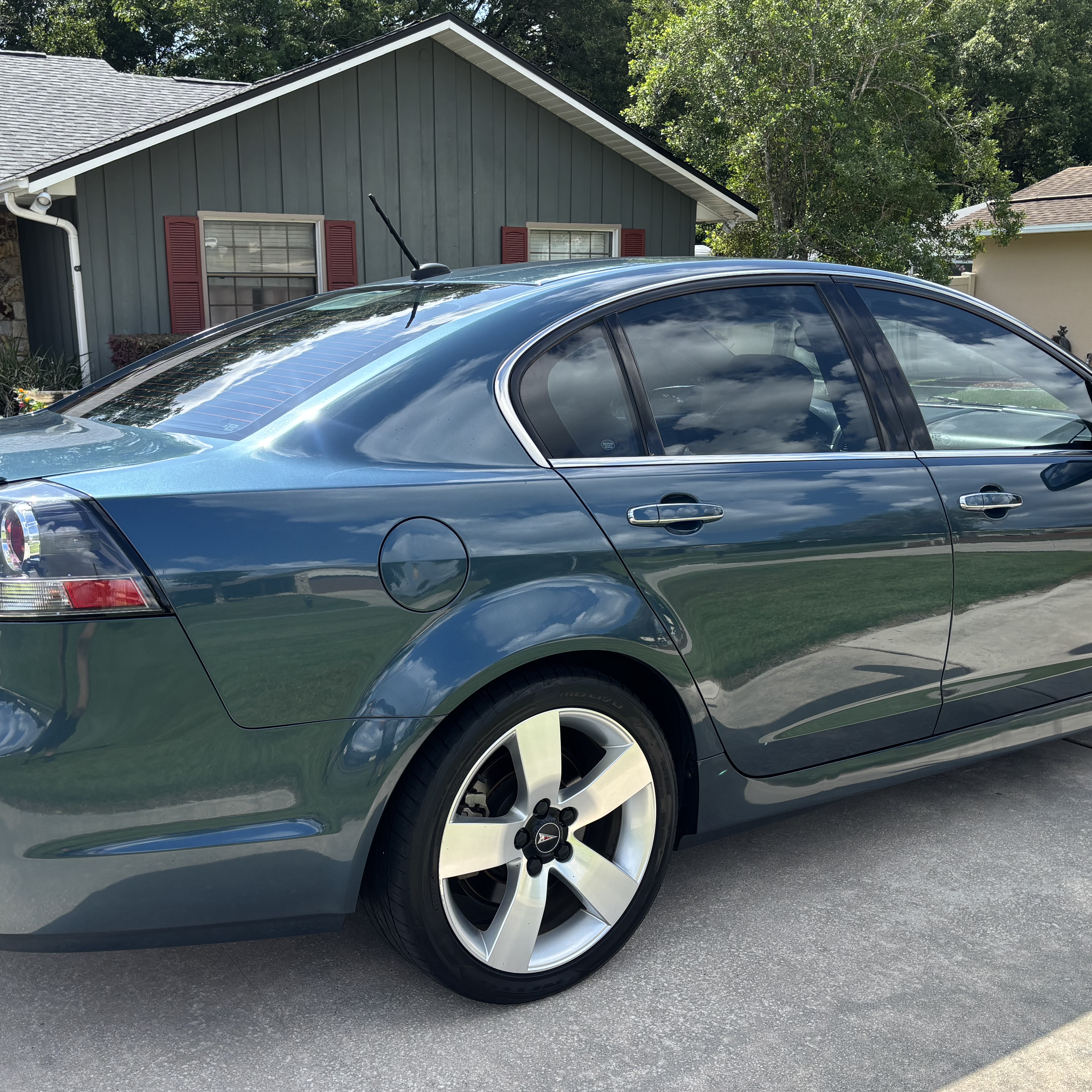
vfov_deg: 47.2
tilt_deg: -14.6
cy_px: 595
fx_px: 1249
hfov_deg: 47.2
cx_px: 531
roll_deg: +0.0
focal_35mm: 35
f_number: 1.6
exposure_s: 1/1381
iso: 50
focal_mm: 5.96
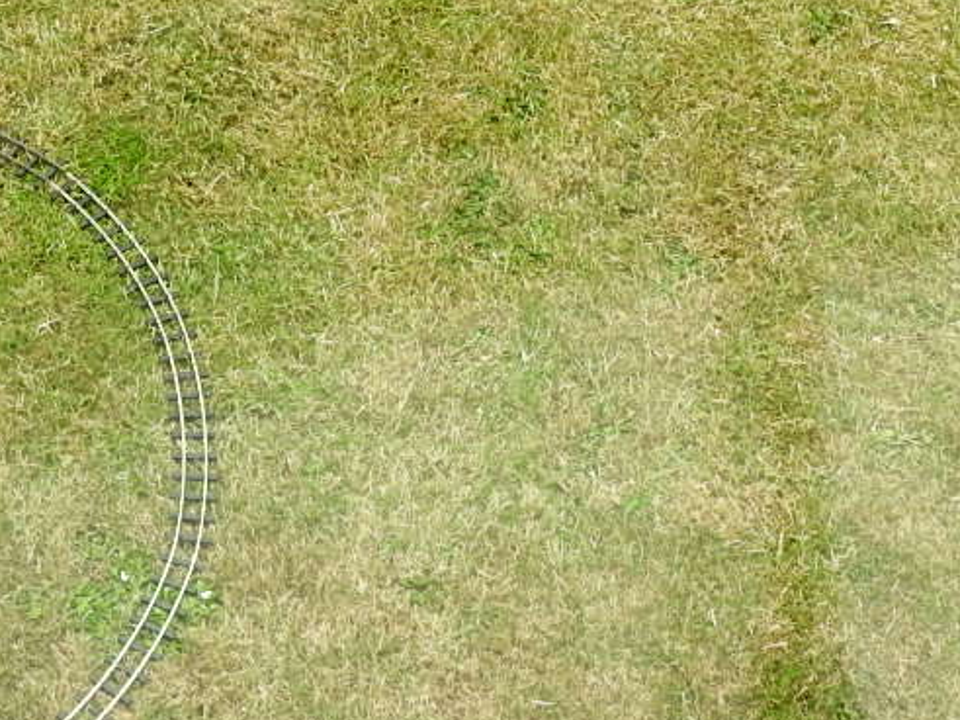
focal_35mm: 114
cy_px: -270
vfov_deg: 12.5
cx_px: 370
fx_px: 3161
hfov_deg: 17.2
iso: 100
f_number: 3.8
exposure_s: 1/200
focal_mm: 6.3
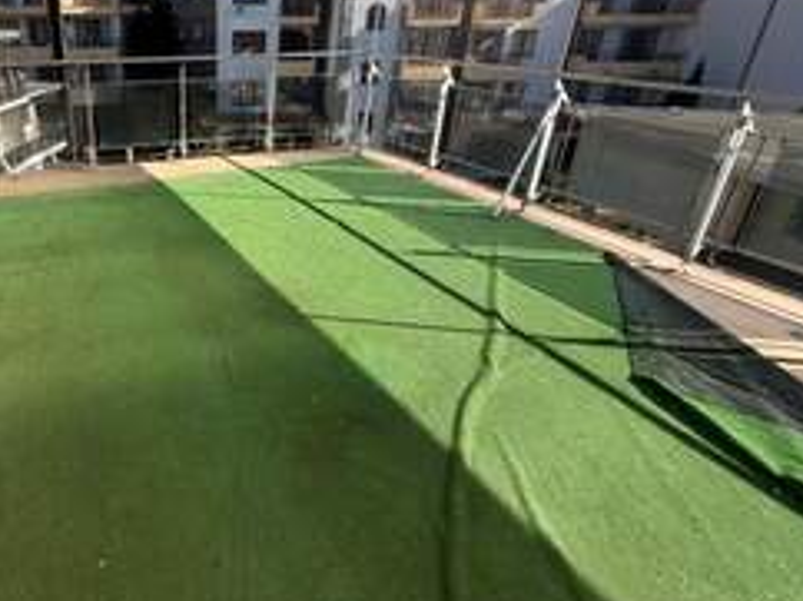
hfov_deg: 71.2
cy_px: 217
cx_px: 199
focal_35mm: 22
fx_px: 510
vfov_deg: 60.0
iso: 32
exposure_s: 1/770
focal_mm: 2.22
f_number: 2.2
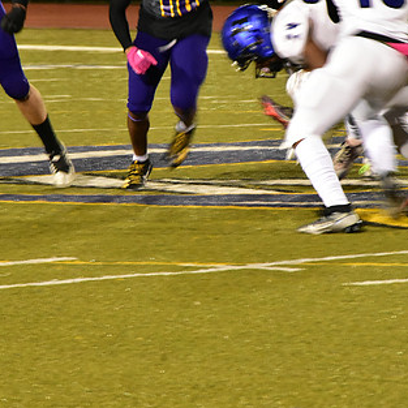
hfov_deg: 3.7
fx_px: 6307
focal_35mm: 473
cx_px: 178
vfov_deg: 3.7
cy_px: 158
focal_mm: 200
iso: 7200
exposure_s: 1/60
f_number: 11
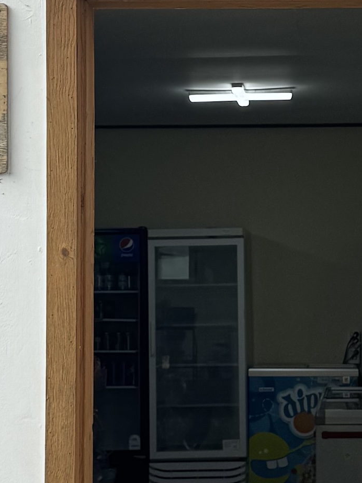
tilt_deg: +2.3
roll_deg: +0.0
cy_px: 231
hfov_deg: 14.0
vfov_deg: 18.9
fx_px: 1450
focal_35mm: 104
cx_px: 347
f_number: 1.78
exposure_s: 1/995
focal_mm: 6.76
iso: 80
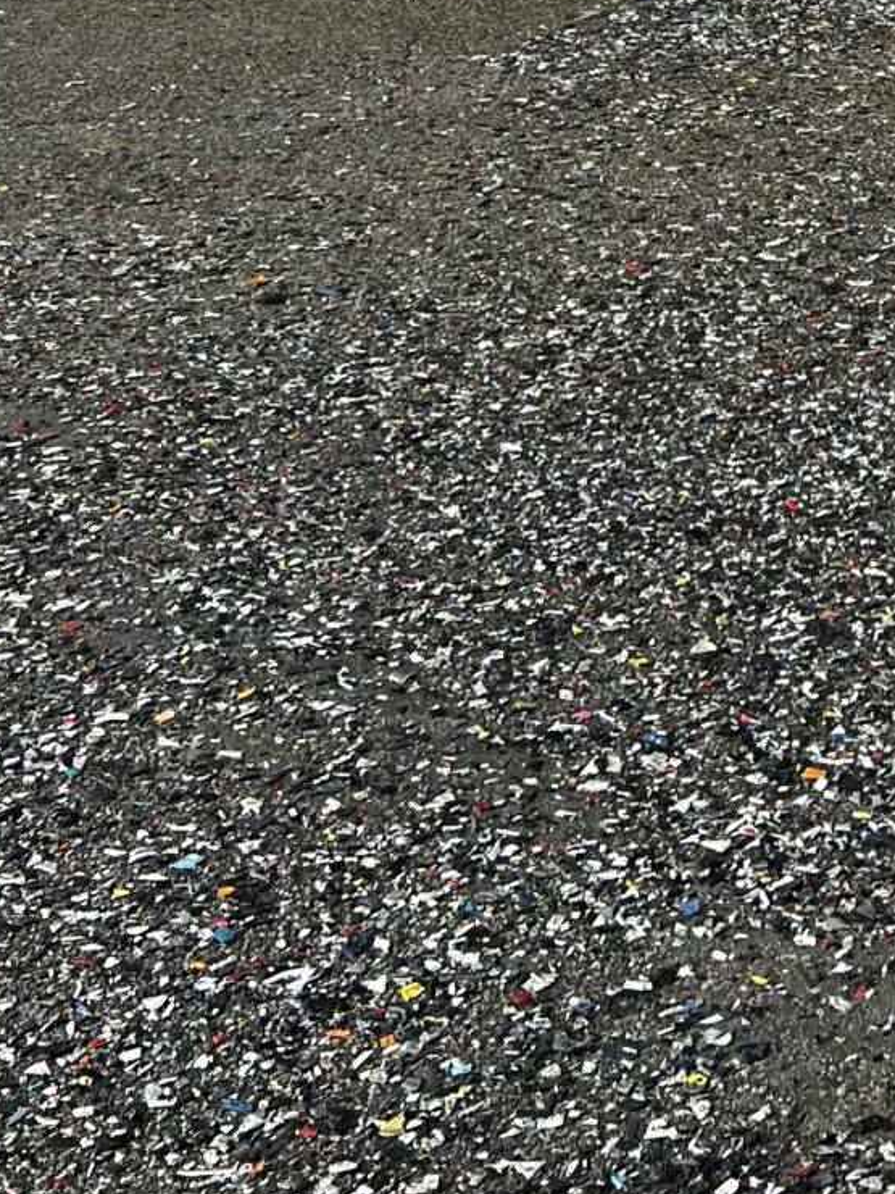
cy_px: -618
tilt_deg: +3.0
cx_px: 1090
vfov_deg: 19.0
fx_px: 3103
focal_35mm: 90
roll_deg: -2.0
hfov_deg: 15.8
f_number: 1.5
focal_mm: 5.7
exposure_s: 1/873
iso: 50
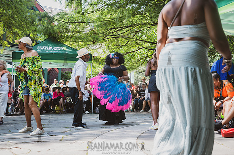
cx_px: 117
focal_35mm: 46
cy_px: 78
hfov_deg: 42.8
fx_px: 299
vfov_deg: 29.2
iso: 640
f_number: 4.5
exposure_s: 1/400
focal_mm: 46
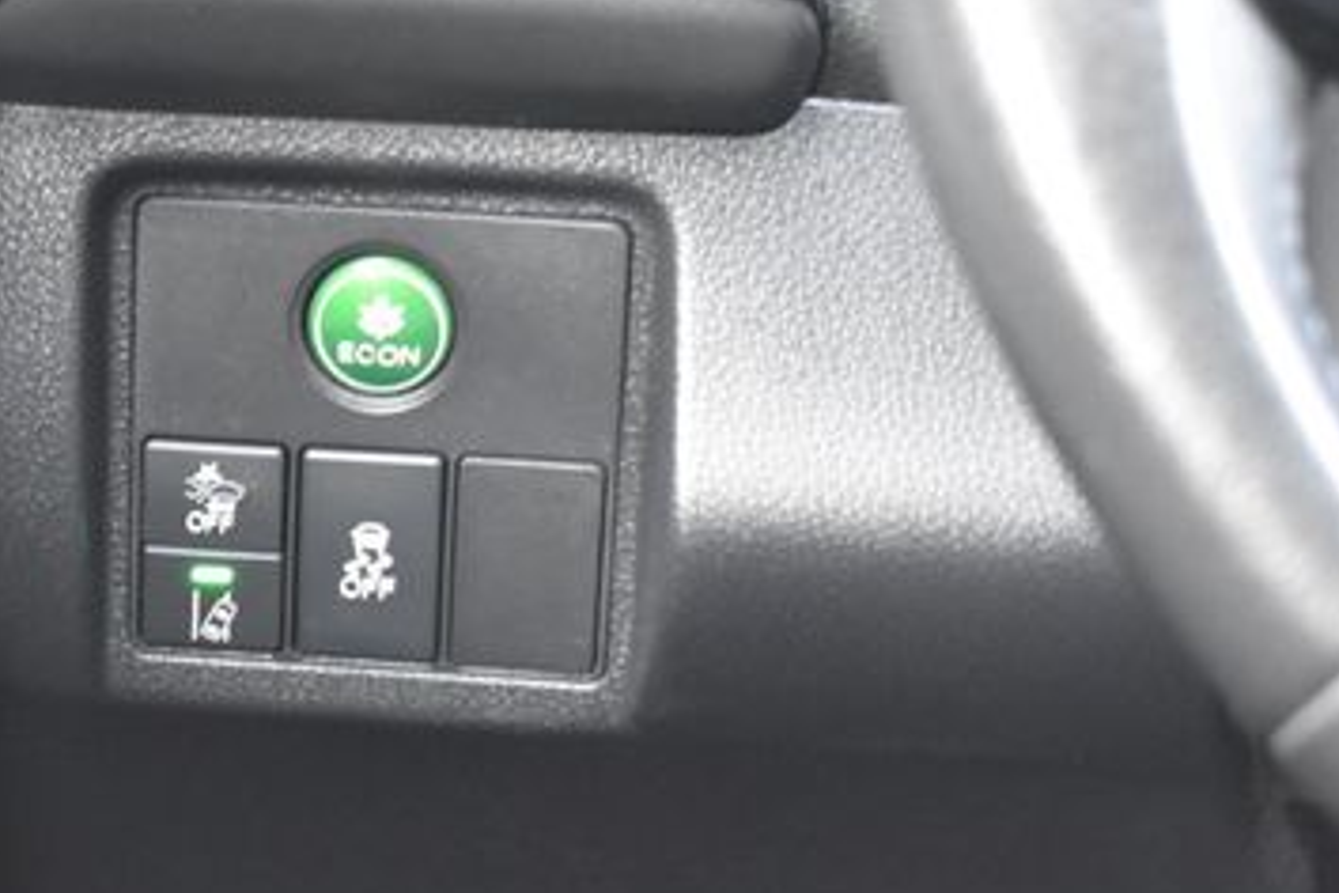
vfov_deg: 12.0
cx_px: 151
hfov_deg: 17.7
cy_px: 481
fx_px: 4240
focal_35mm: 114
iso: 3200
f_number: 5
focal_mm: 42
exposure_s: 1/3
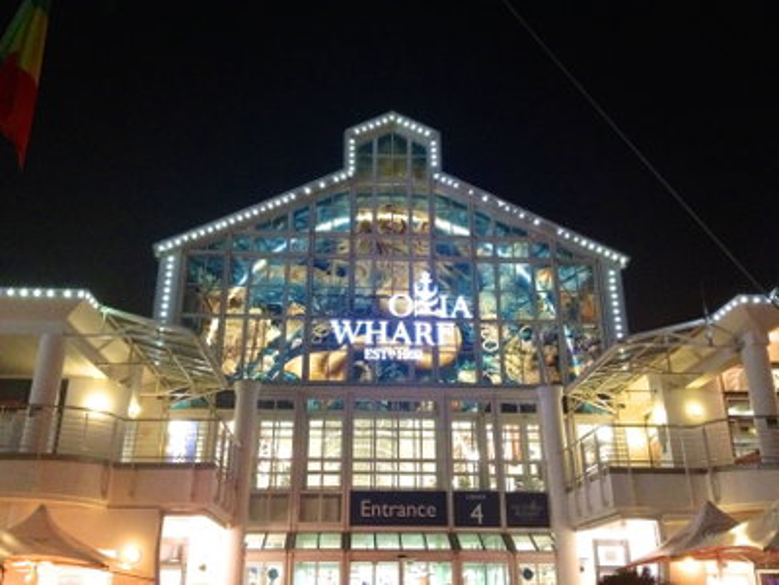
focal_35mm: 35
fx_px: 788
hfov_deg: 52.6
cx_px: 390
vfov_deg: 40.7
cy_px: 292
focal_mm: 4.28
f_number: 2.4
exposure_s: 1/15
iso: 500
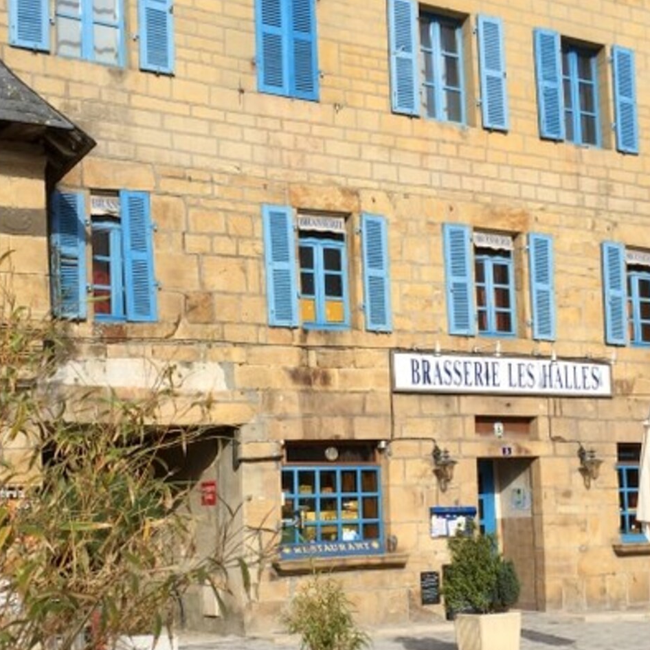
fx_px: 1105
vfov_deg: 32.5
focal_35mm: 52
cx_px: 322
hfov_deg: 32.8
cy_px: 433
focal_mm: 4.15
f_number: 2.2
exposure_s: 1/2326
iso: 32
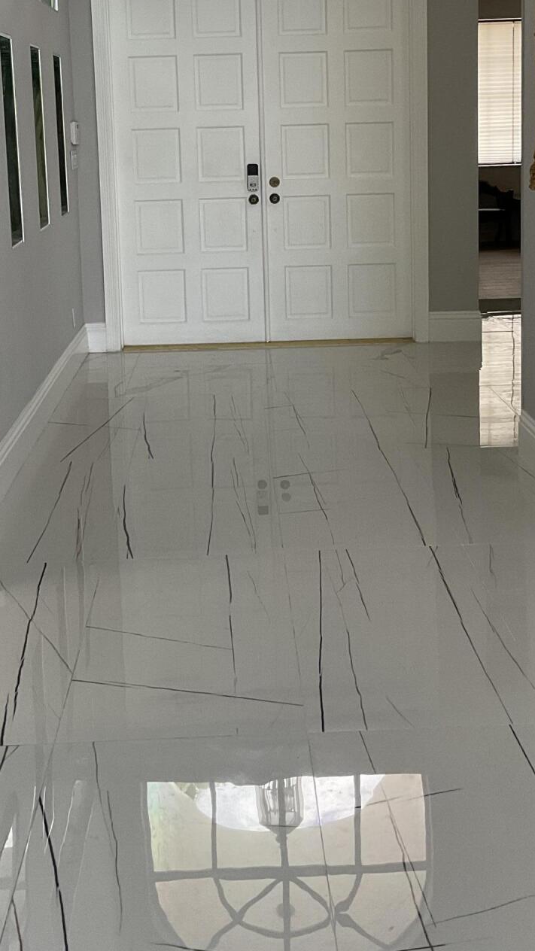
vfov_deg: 40.5
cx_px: 251
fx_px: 1261
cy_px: 277
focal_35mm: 50
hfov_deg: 24.0
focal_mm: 3
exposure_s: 1/104
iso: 64
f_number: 1.8
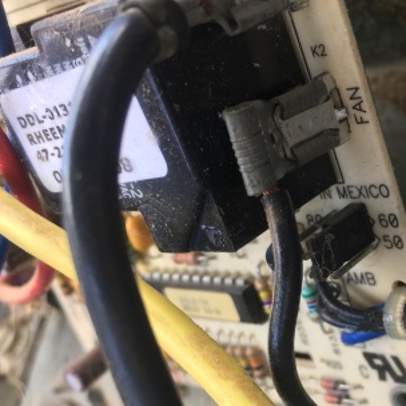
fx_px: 717
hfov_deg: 30.1
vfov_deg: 31.4
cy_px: 274
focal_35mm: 54
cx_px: 377
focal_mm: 4.15
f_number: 2.2
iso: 25
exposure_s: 1/60
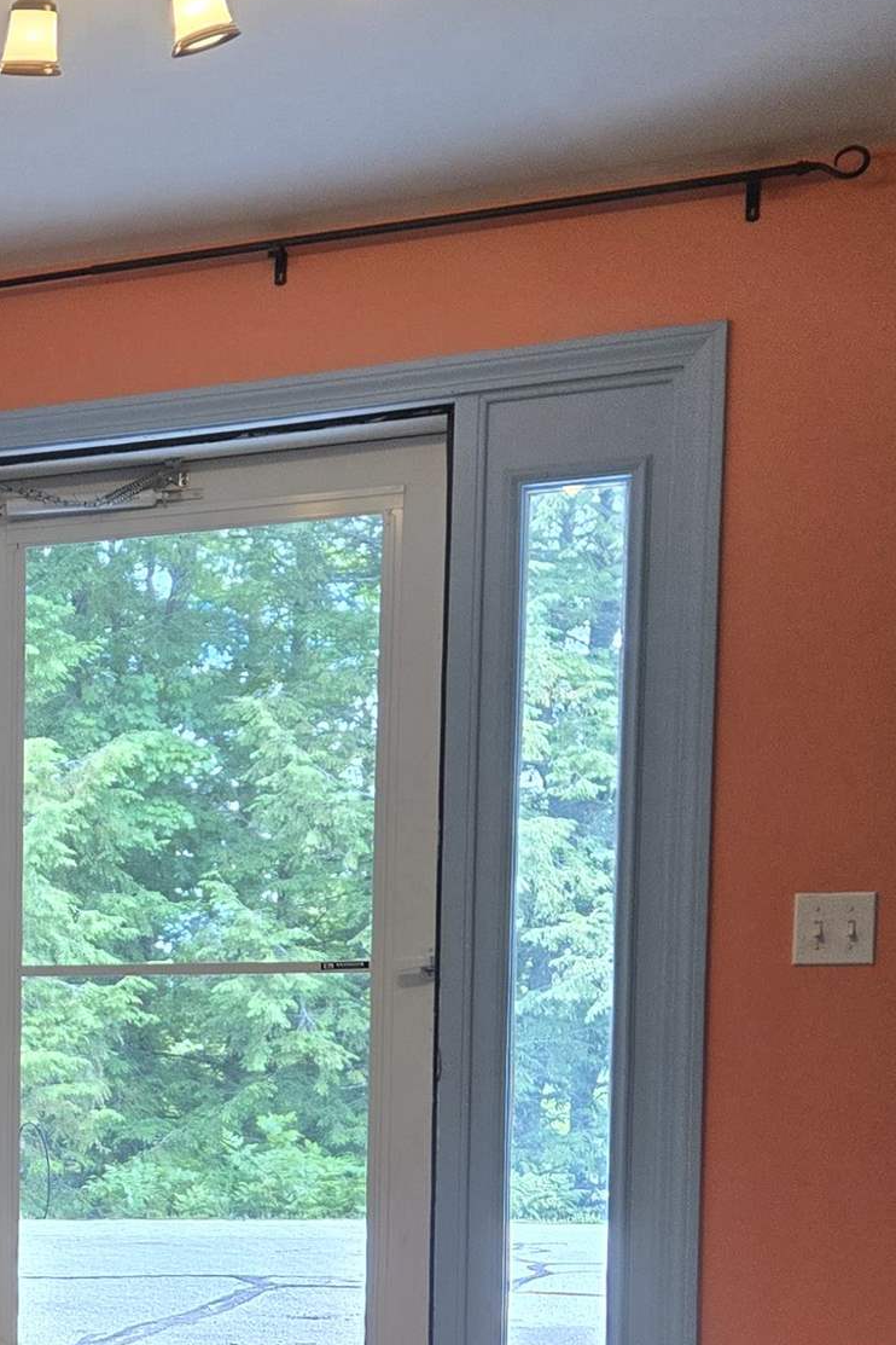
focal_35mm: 66
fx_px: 2464
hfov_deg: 18.6
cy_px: 1181
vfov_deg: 29.4
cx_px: -389
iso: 200
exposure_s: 1/120
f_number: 1.8
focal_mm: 5.4
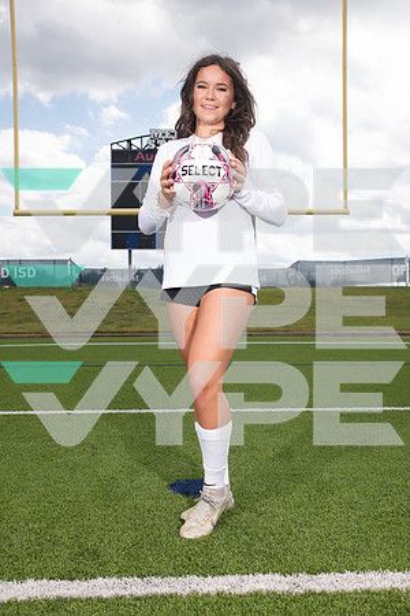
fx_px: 615
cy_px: 308
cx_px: 205
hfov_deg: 36.9
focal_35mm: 36
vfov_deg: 53.1
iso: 125
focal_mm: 36
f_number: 7.1
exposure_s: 1/320
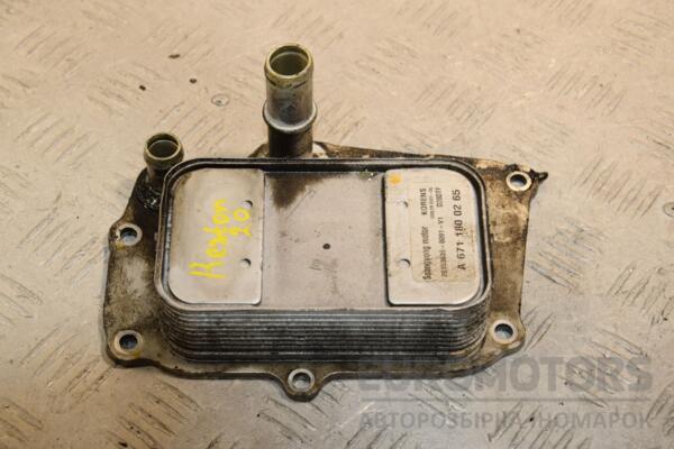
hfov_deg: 26.0
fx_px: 1460
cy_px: 224
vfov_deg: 17.5
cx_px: 337
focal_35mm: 78
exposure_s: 1/200
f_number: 7.1
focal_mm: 52
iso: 800
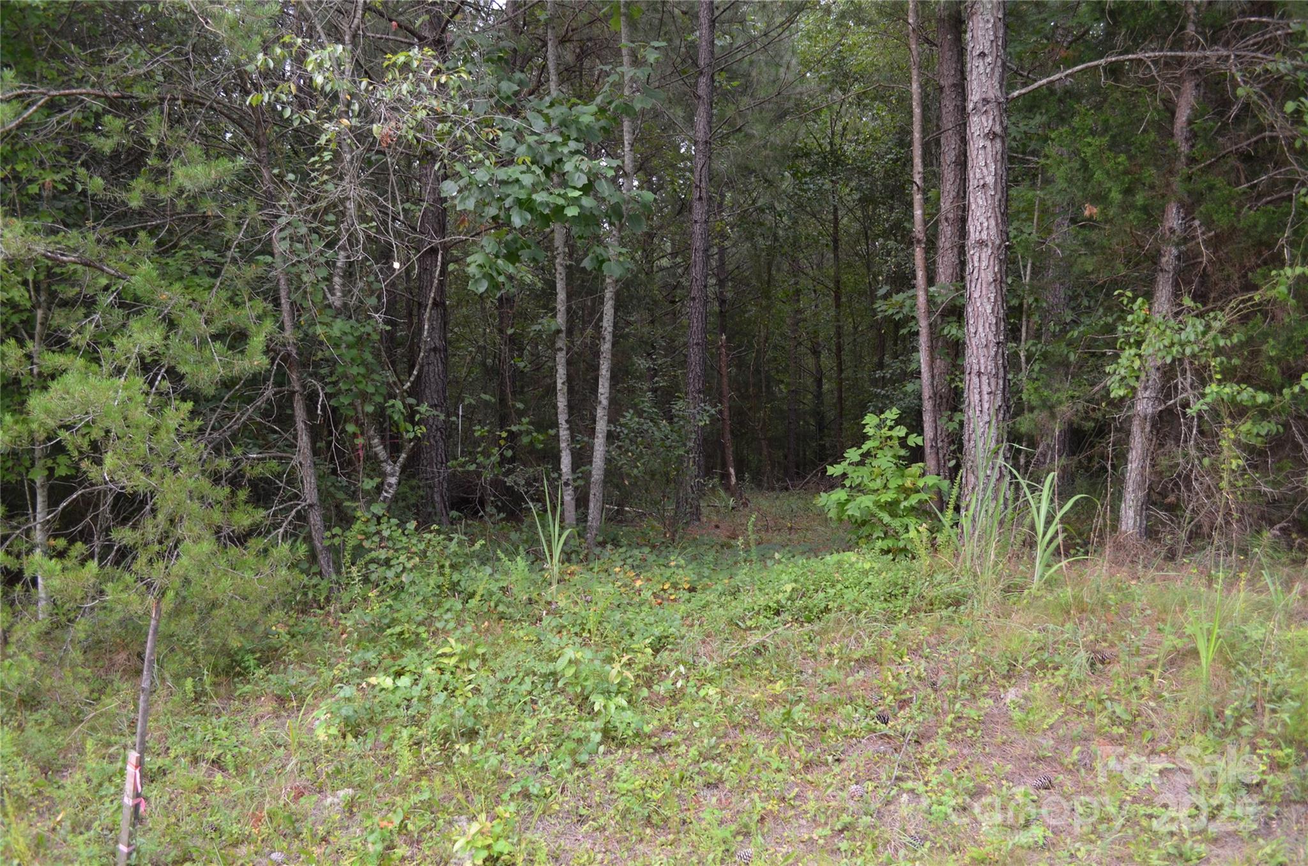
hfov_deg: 62.0
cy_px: 433
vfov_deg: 43.4
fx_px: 1088
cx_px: 654
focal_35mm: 30
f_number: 5
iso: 400
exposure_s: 1/100
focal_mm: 20
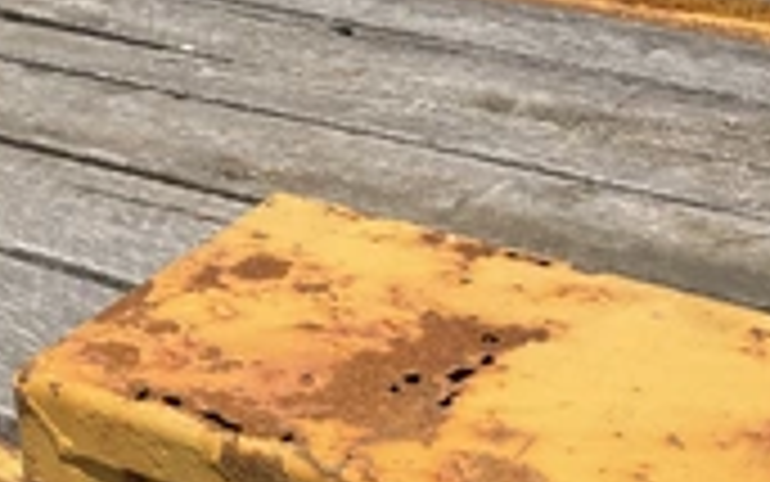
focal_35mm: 72
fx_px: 1511
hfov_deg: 28.3
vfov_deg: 16.9
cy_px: 662
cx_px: 221
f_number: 1.8
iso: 25
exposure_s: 1/1848
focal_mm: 3
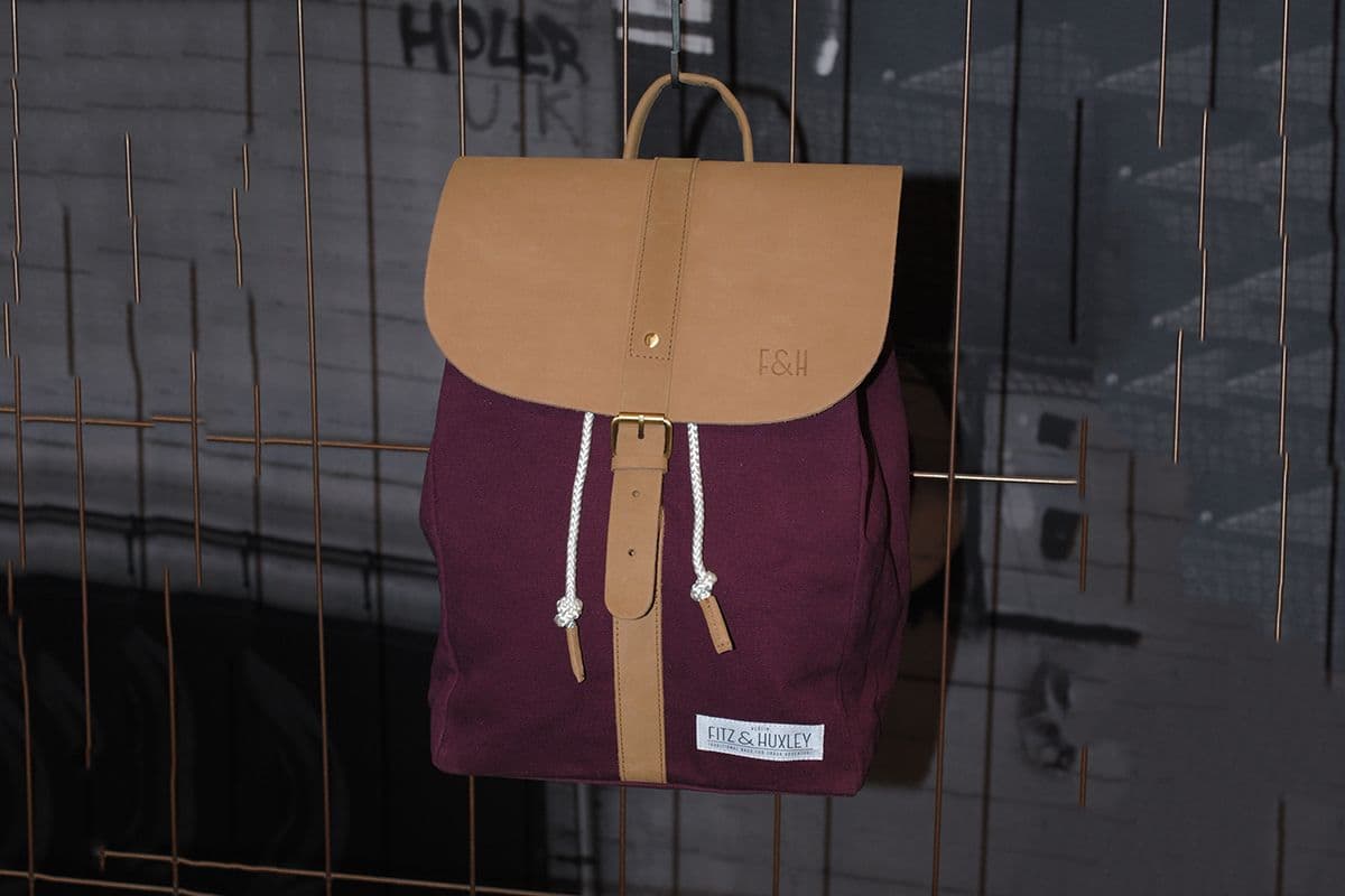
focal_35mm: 66
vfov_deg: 20.6
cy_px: 448
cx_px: 672
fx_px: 2466
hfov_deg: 30.5
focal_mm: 44
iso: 200
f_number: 5.3
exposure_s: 1/60
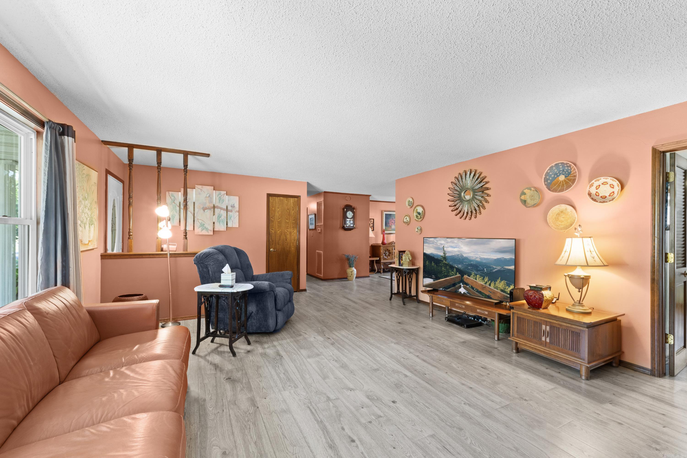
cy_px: 229
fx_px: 286
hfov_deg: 100.4
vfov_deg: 77.3
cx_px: 344
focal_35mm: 15
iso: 400
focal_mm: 10
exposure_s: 1/1.25
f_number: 8
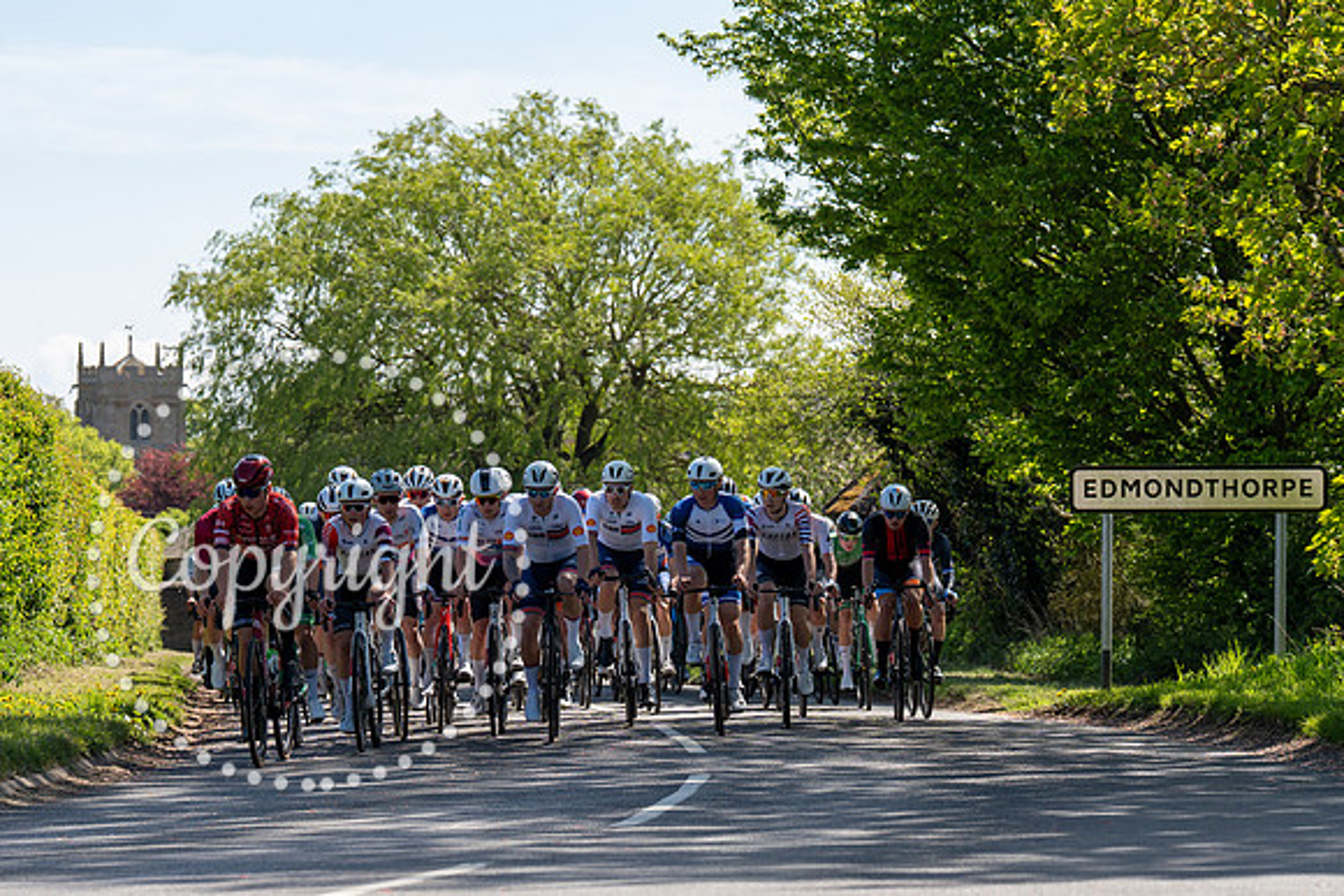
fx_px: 4885
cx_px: 529
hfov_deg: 15.7
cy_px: 555
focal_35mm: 131
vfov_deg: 10.5
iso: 200
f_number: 5.6
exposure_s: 1/1000
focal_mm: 103
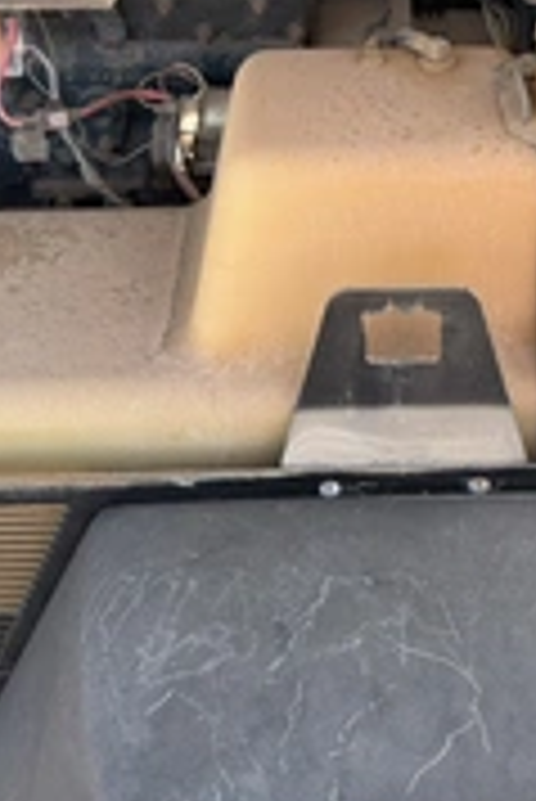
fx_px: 1248
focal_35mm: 56
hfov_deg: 24.1
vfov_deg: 34.8
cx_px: 378
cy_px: 198
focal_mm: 6.76
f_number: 1.78
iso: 100
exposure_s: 1/992
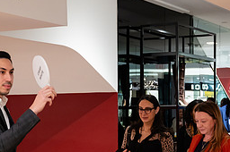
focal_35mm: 94
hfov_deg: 21.7
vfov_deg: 14.3
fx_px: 600
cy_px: 146
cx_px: 134
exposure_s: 1/160
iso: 1600
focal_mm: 39
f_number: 3.2
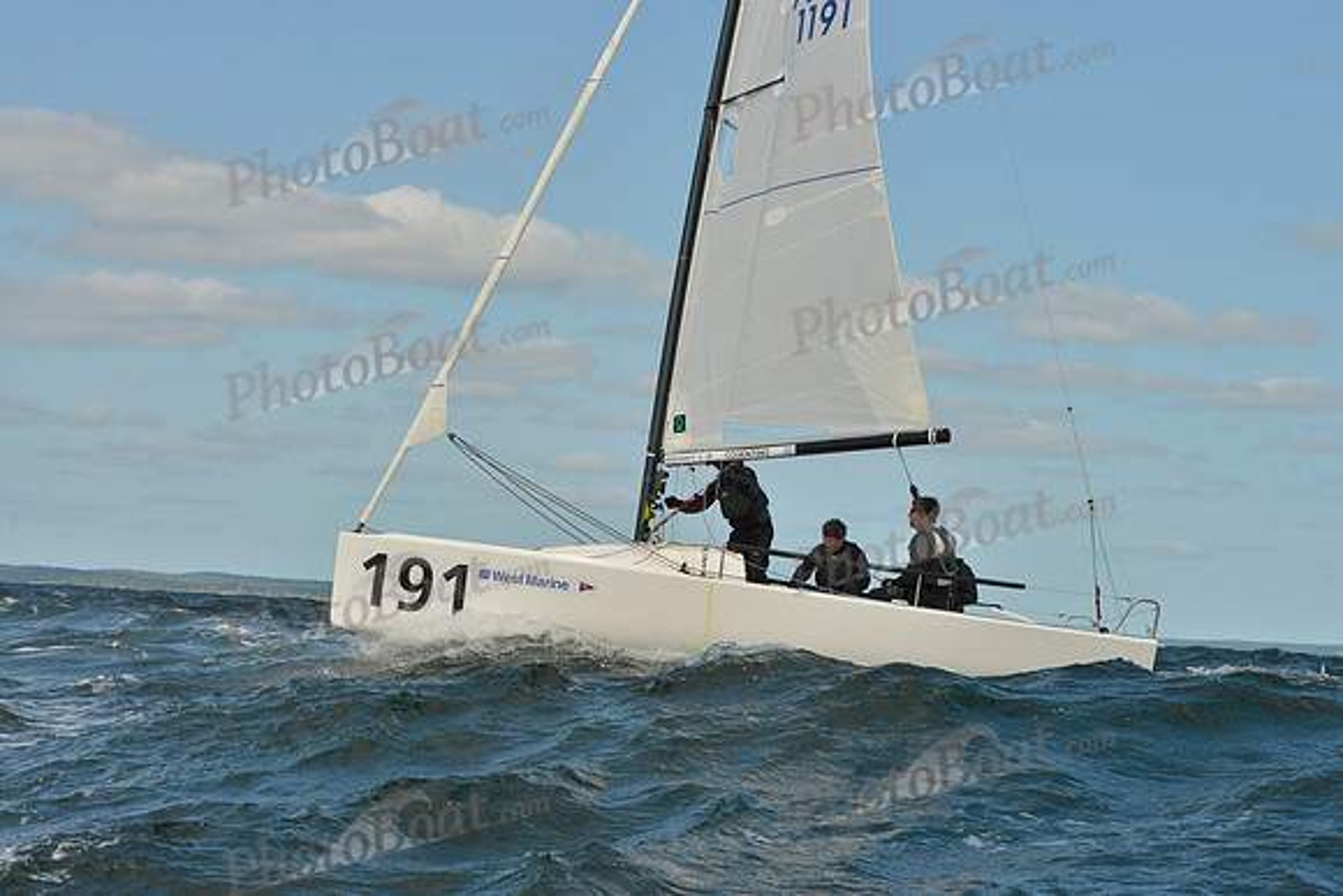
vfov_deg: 17.1
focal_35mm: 80
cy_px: 448
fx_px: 2985
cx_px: 672
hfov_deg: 25.4
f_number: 11
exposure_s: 1/1000
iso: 400
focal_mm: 80
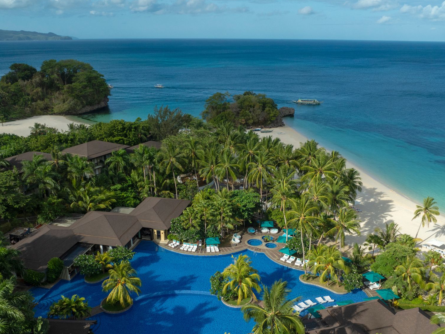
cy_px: 220
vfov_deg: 43.6
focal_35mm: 32
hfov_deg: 56.8
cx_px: 215
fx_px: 411
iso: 130
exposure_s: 1/2500
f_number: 2.8
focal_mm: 12.29
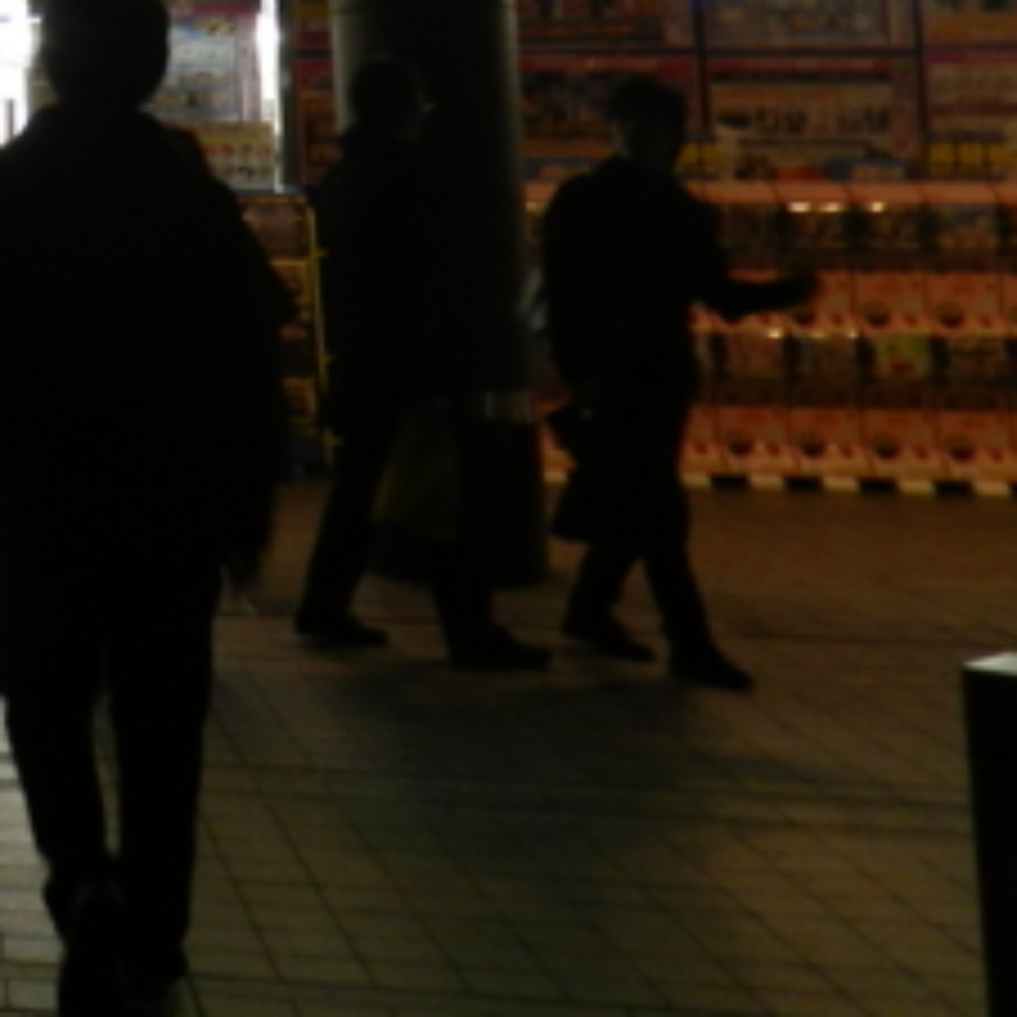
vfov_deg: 22.5
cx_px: -652
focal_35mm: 72
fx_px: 2393
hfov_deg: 19.6
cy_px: -130
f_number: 3.4
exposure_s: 1/30
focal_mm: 4
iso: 180
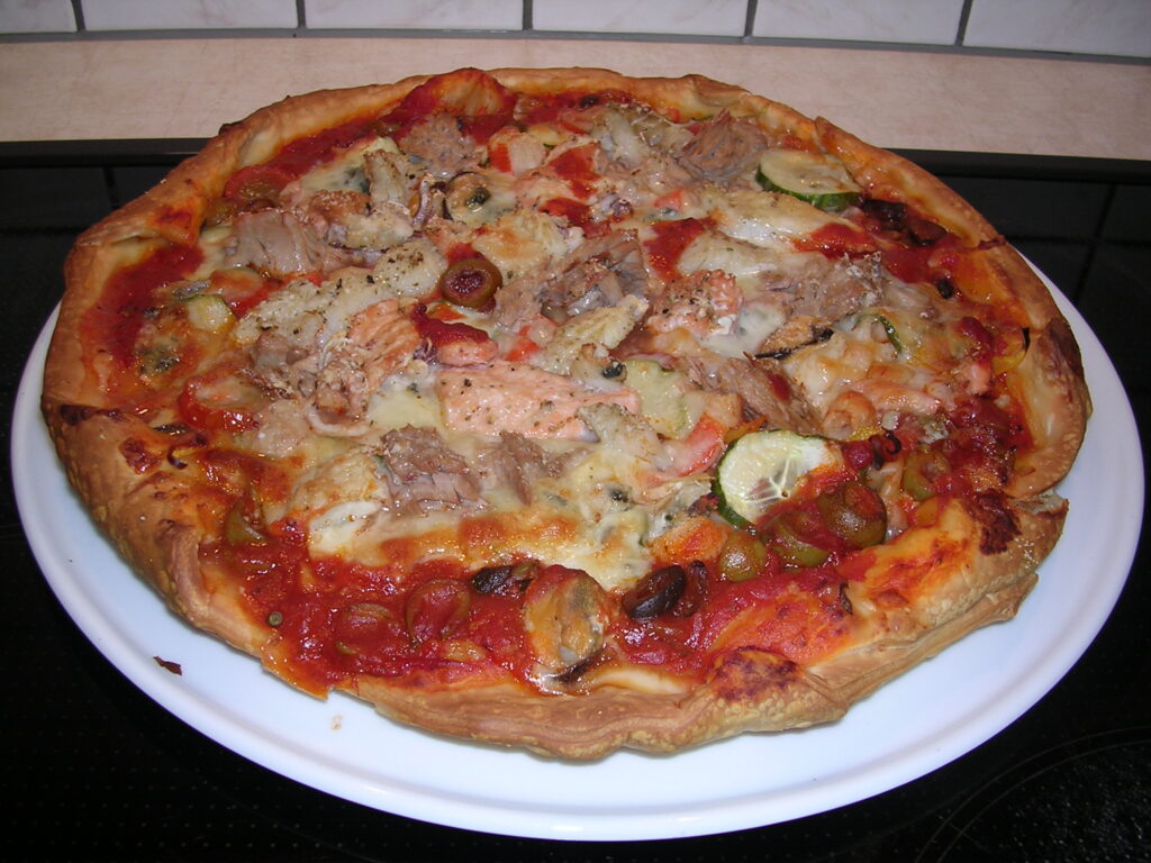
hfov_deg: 49.0
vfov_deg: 37.7
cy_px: 432
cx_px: 576
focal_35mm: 38
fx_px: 1264
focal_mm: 5.8
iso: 100
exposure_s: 1/60.1
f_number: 2.8
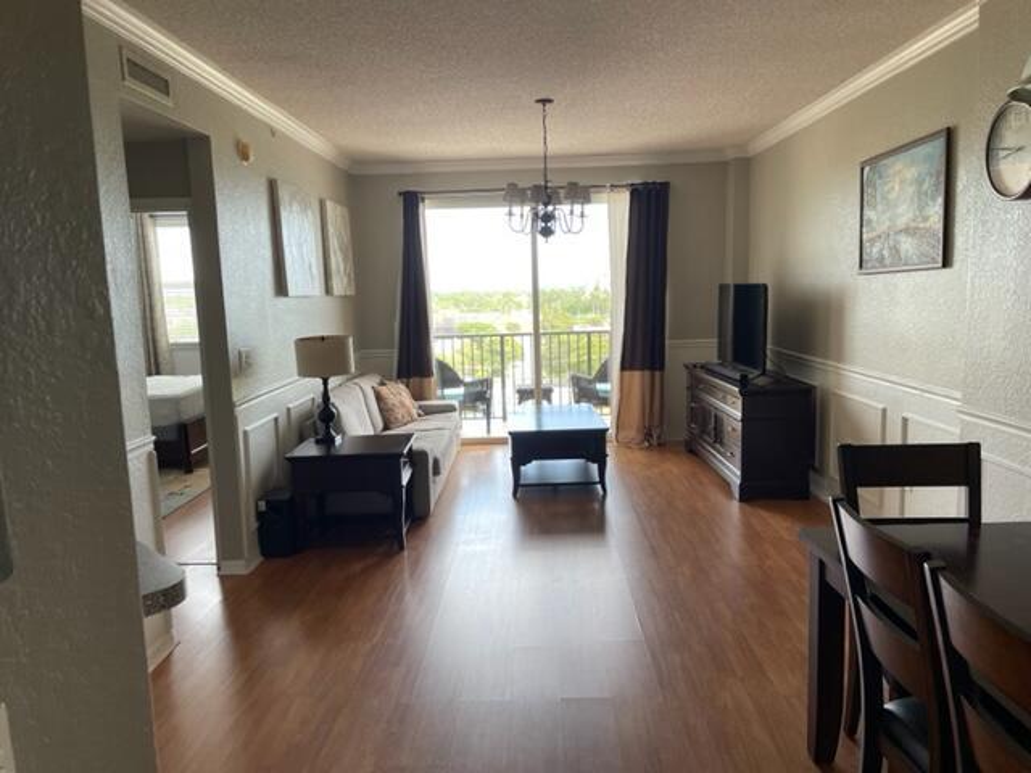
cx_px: 516
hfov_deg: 67.3
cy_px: 386
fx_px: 774
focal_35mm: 26
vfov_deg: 53.1
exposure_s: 1/120
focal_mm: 4.2
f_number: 1.6
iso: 50
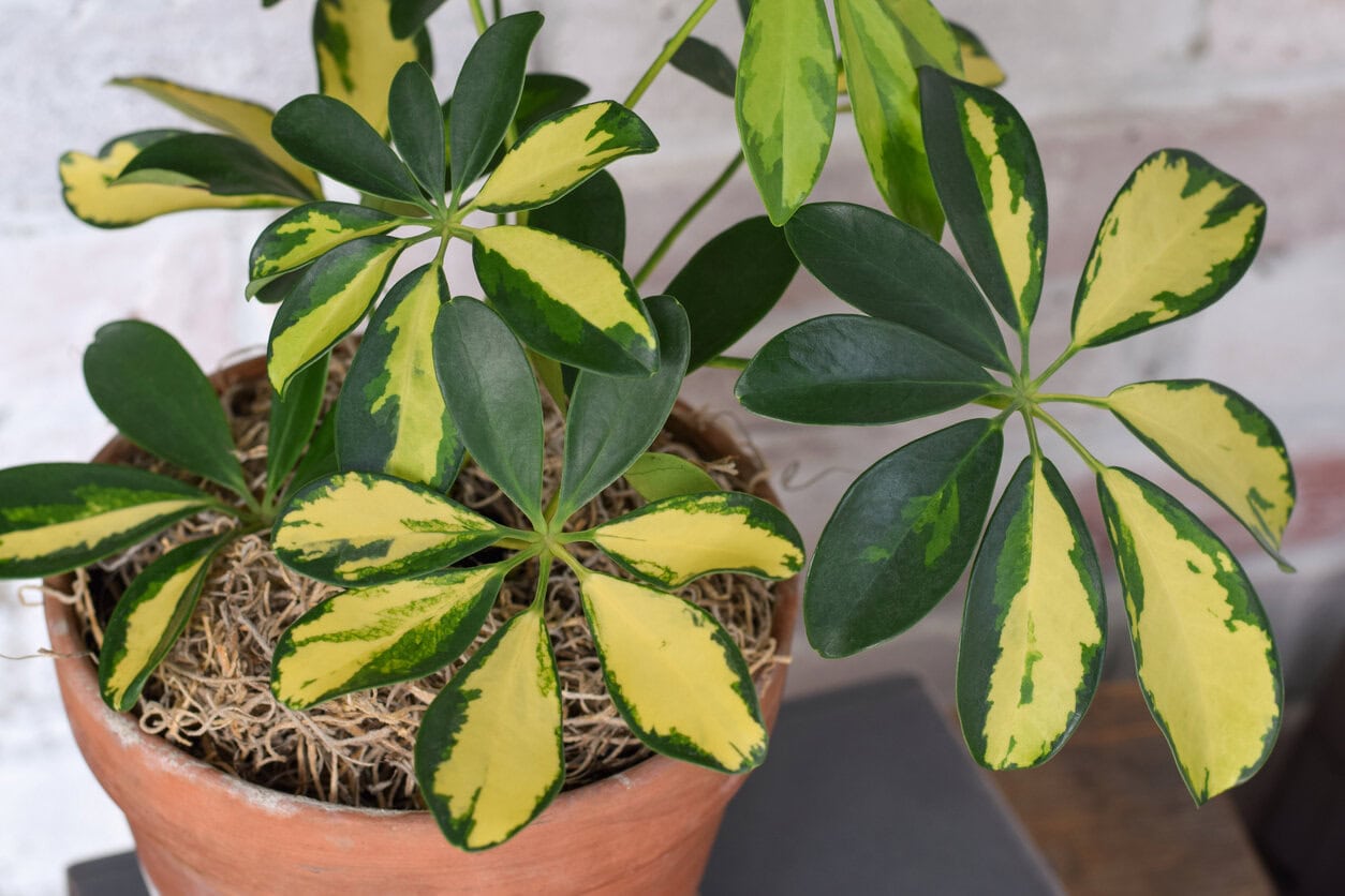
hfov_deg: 27.0
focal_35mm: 75
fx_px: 2802
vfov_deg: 18.2
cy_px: 448
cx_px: 672
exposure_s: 1/40
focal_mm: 50
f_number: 5.6
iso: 100
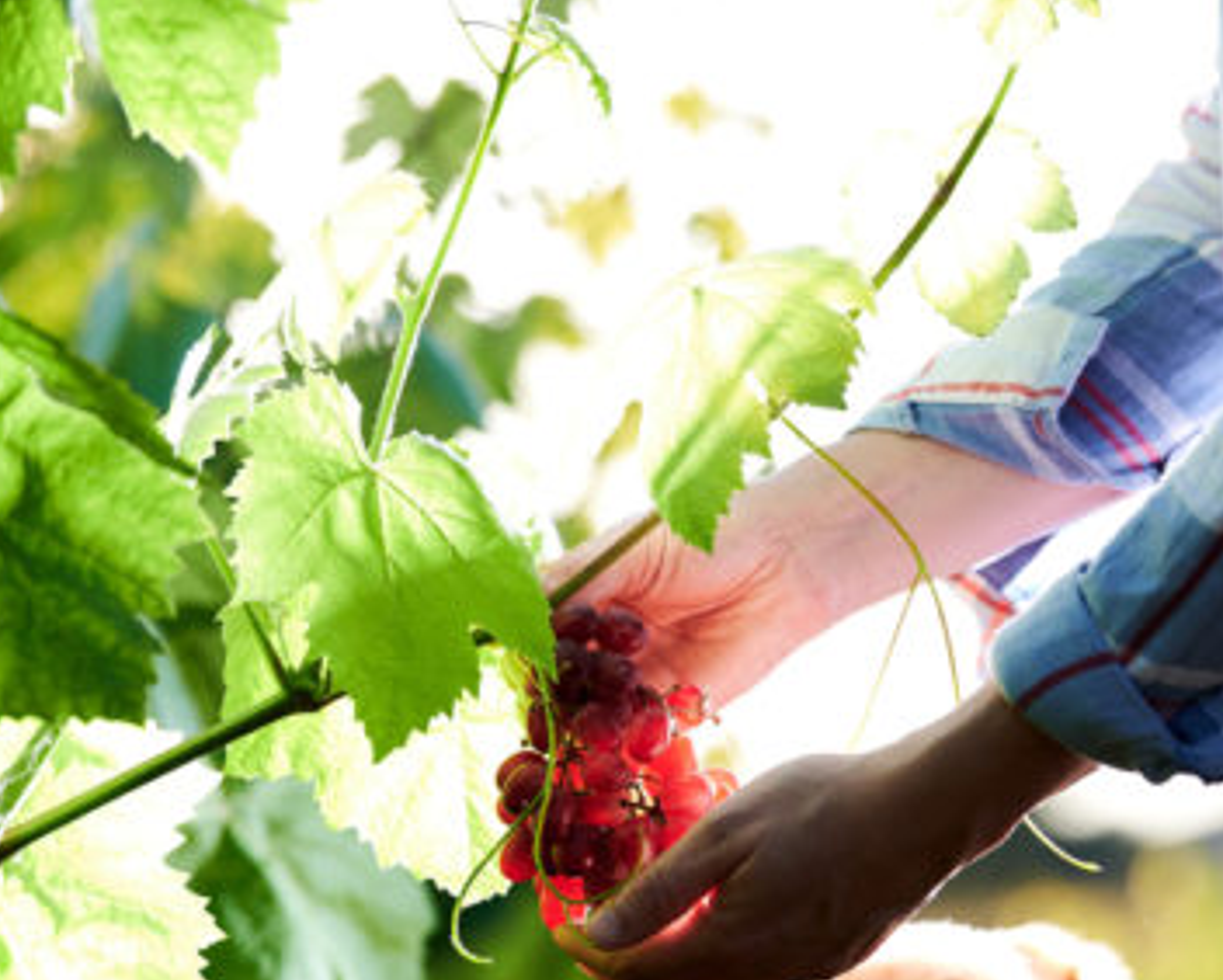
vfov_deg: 5.8
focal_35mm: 266
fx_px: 9633
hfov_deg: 7.3
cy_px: 877
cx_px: 671
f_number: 4
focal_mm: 130
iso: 63
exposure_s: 1/200
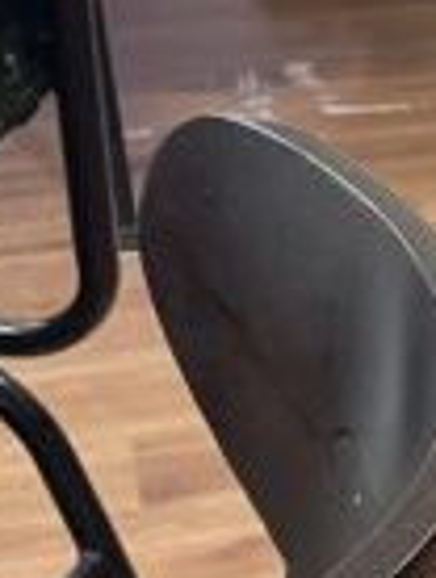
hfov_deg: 7.0
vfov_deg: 10.8
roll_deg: -2.8
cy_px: 38
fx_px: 3030
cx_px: 1476
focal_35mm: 181
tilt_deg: -17.8
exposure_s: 1/121
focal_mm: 5.1
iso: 125
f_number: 1.6
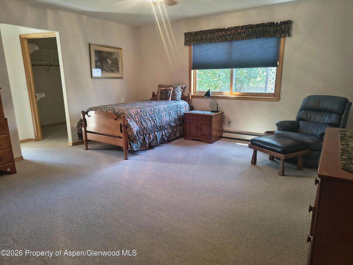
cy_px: 132
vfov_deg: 56.8
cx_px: 176
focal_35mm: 24
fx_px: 245
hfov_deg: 71.6
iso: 556
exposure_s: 1/60
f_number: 1.8
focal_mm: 5.56
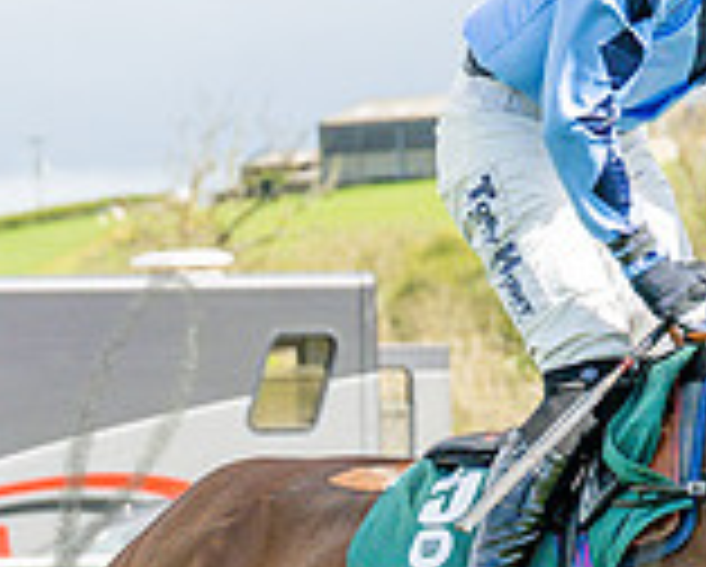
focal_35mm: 424
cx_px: 711
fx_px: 8870
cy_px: 585
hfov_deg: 4.6
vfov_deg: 3.7
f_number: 4
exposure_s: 1/2500
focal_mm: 70
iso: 200
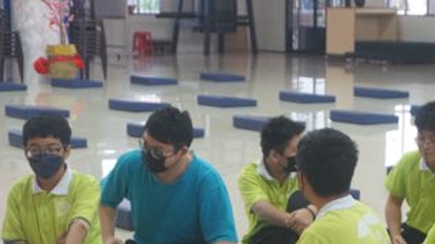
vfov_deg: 11.8
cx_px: 307
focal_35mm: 102
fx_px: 1173
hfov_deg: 20.9
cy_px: 207
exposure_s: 1/160
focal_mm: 43
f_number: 5.6
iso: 3200
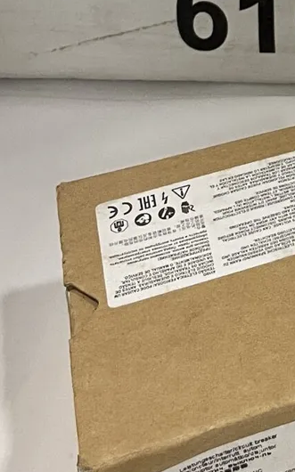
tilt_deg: -34.2
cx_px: 483
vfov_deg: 18.5
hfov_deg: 11.8
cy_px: -156
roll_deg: -1.4
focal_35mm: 104
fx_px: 1339
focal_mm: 4.2
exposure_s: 1/60
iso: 160
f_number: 1.6
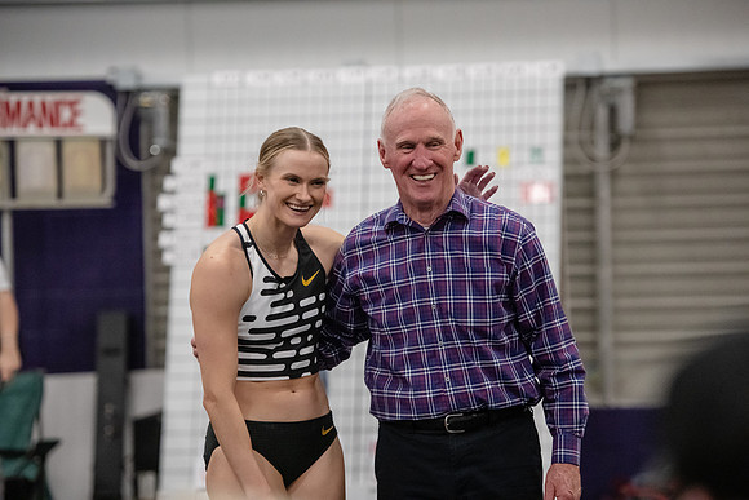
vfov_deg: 9.8
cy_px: 250
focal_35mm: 140
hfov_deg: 14.7
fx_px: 2913
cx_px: 374
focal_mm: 140
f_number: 2.8
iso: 6400
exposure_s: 1/800
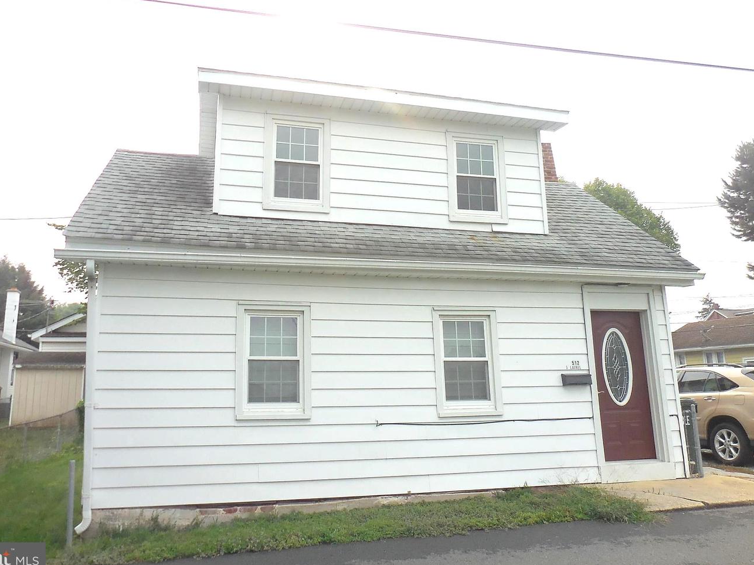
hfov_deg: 63.4
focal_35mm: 28
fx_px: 610
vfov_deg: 49.7
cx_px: 365
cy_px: 260
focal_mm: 4.5
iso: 125
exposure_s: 1/640
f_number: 3.7
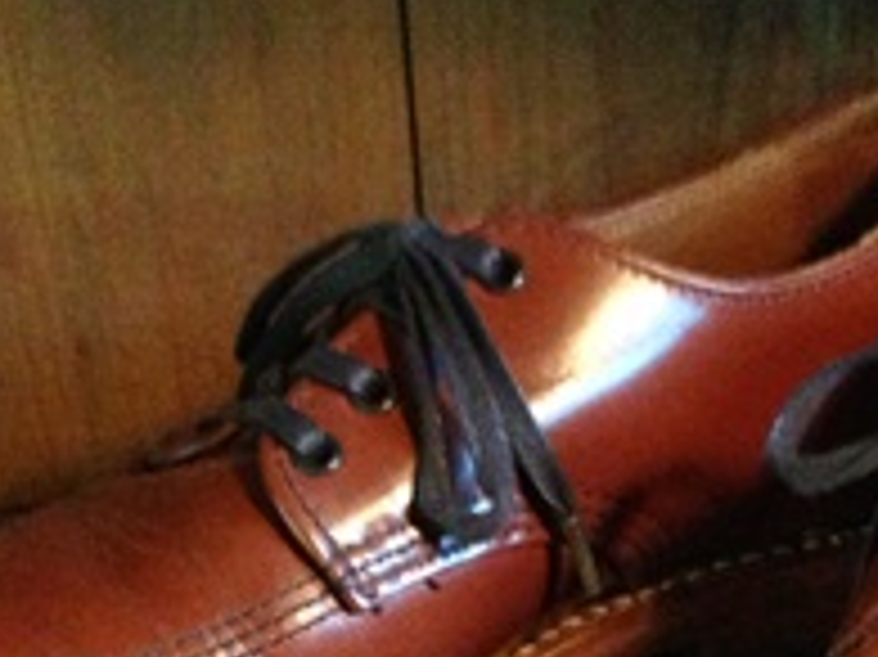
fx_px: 2433
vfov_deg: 15.0
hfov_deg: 20.3
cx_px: 639
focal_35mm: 96
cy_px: 729
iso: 800
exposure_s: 1/17
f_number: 2.4
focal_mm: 4.28
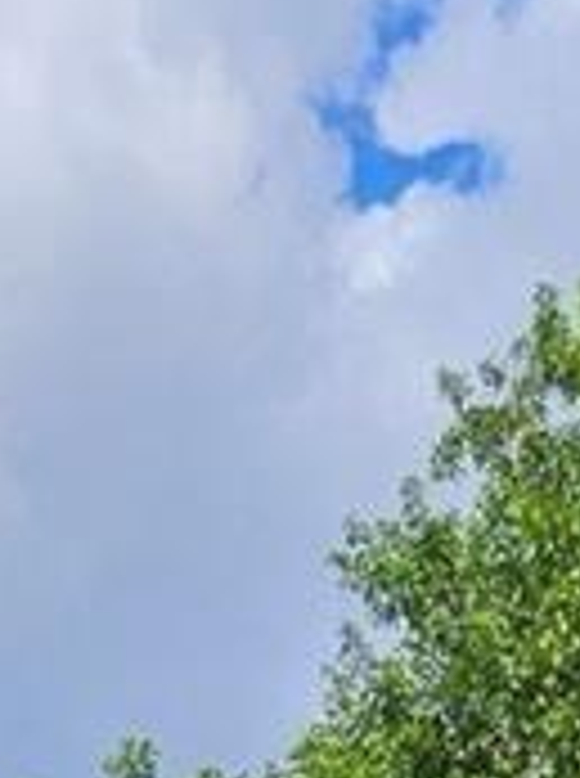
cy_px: 2590
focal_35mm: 160
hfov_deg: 9.2
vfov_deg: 9.0
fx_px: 3588
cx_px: 135
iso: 25
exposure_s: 1/2600
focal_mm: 5.4
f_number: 1.8
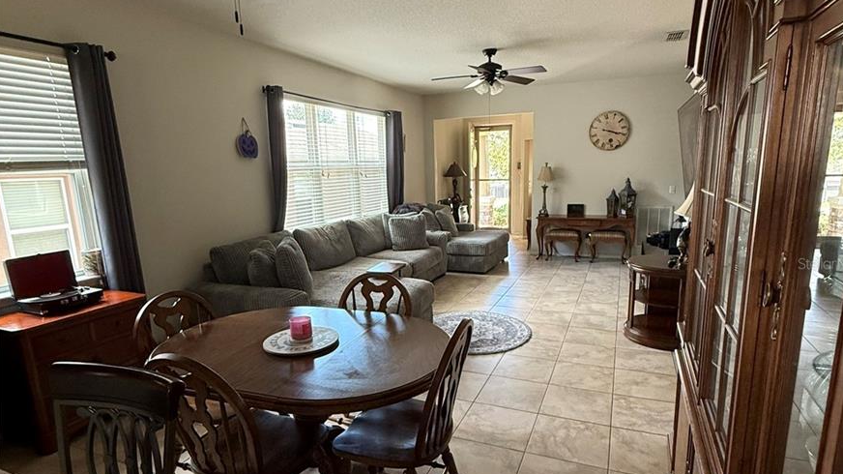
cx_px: 431
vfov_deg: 53.4
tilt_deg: -10.1
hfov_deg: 83.8
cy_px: 263
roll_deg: +2.3
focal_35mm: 21
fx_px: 469
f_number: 2.2
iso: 320
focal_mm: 2.22
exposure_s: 1/99
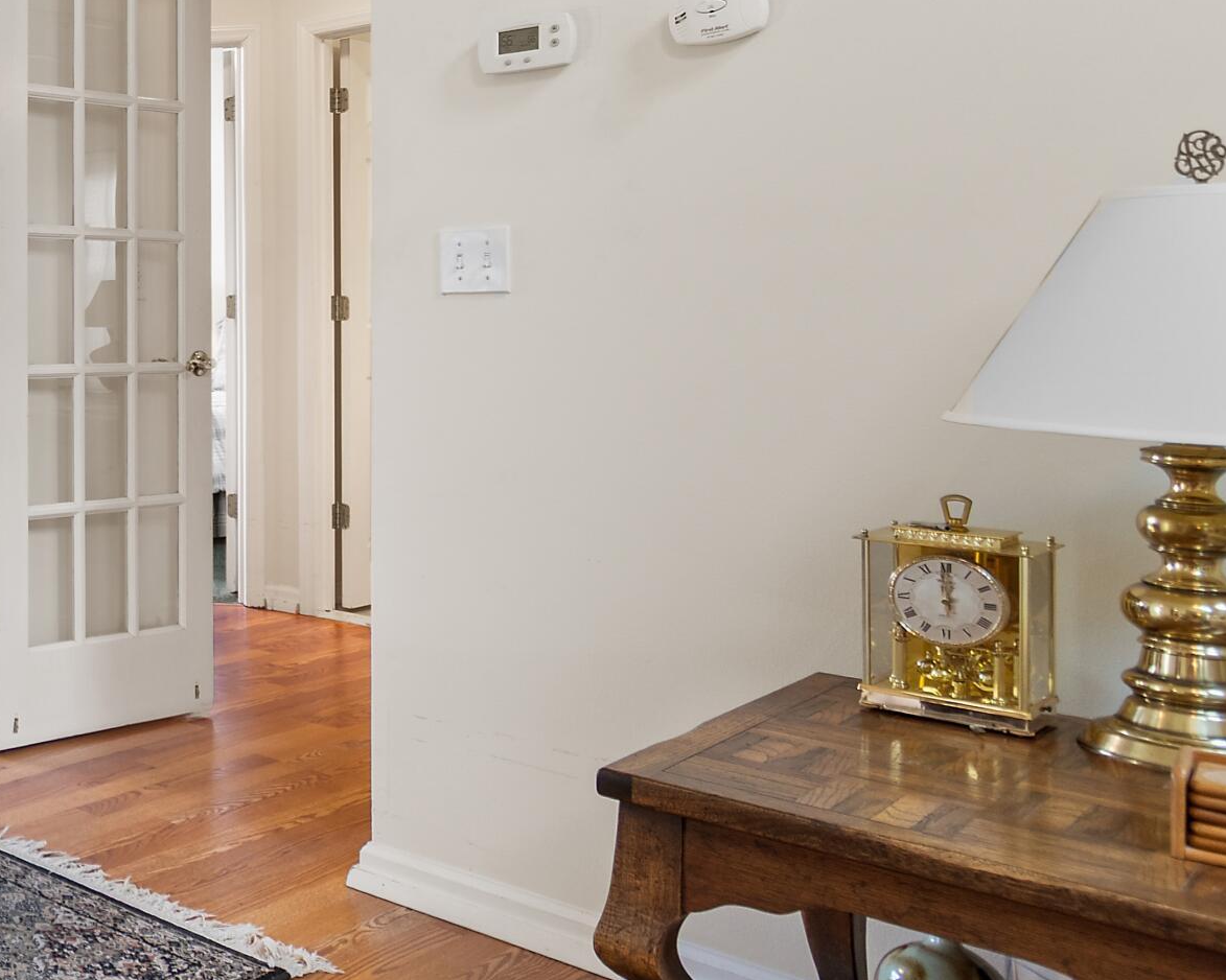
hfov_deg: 36.2
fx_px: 1306
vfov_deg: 40.9
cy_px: 372
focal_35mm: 36
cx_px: -313
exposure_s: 1/10
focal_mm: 10
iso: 100
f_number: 4.5
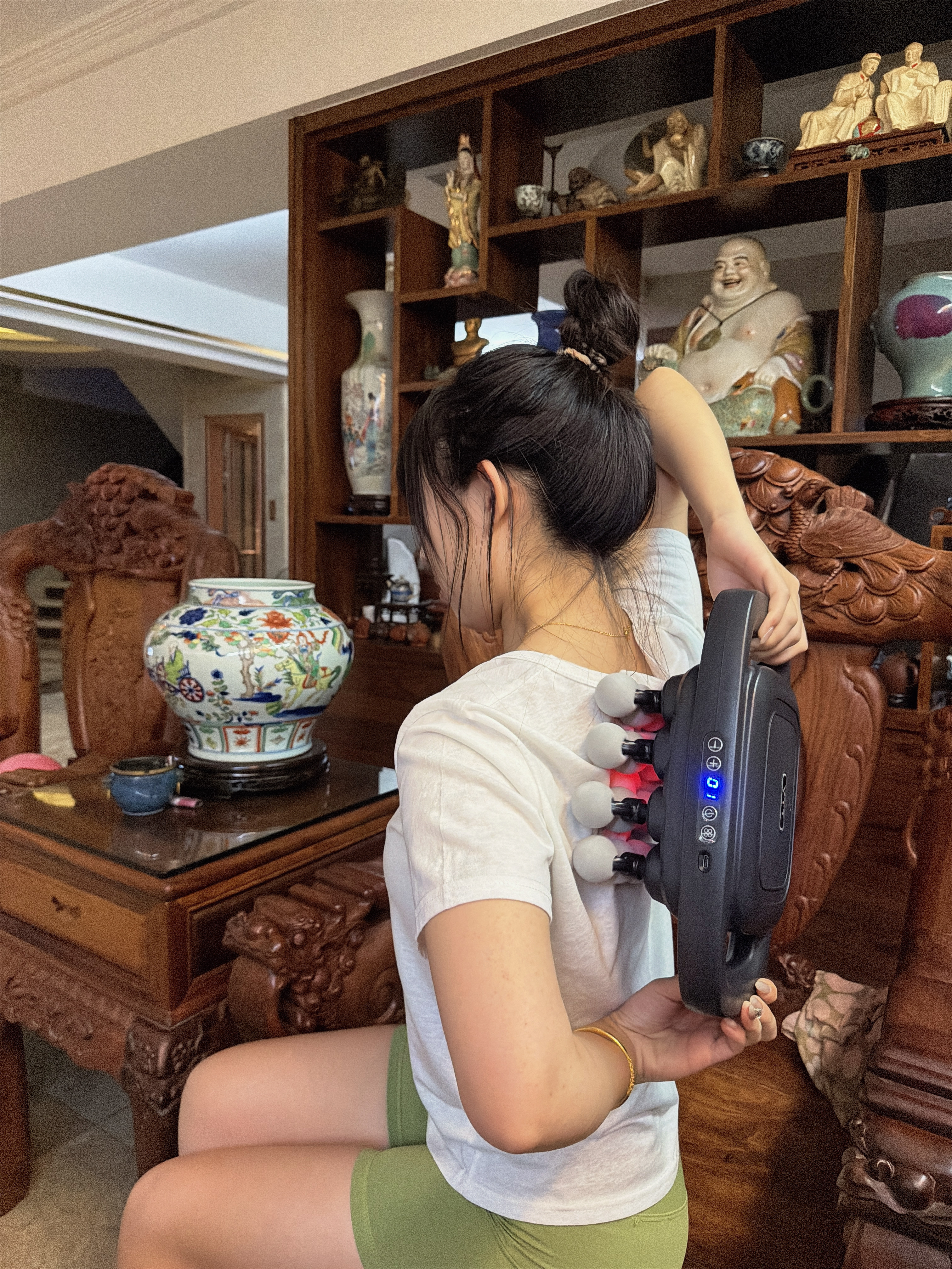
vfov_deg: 71.6
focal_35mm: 24
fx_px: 880
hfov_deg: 56.8
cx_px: 476
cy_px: 634
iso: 1250
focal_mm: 6.76
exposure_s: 1/100
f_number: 1.78
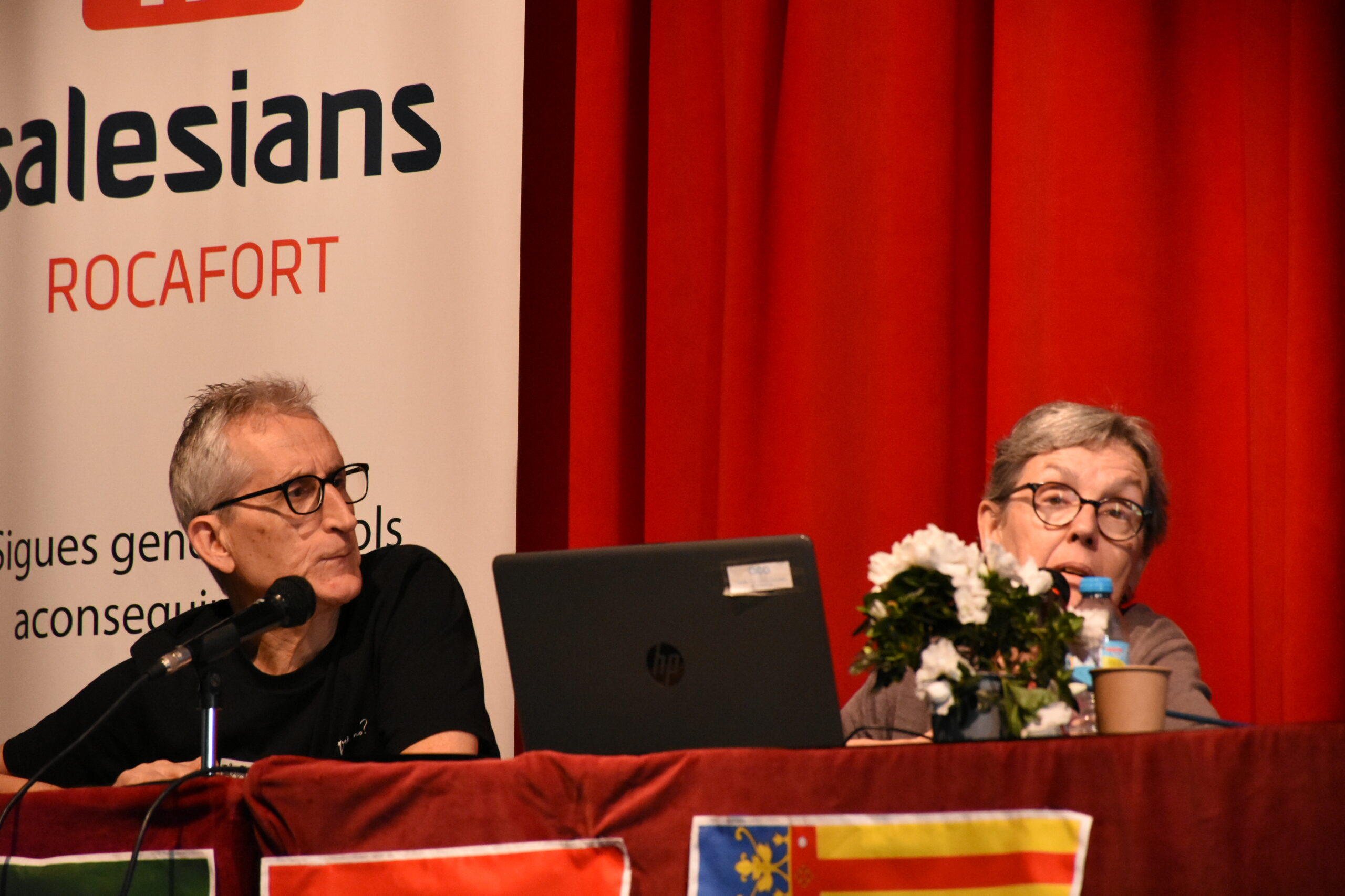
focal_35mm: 210
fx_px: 7846
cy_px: 448
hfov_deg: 9.8
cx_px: 672
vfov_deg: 6.5
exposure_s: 1/250
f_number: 5.6
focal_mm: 140
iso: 5000
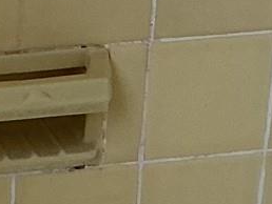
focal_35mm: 230
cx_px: -27
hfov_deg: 8.5
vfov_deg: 6.5
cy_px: 203
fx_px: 1809
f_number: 1.8
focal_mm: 3
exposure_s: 1/120
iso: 40
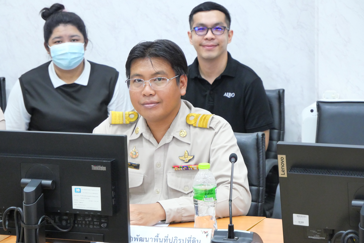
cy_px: 122
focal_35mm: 124
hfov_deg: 16.5
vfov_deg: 11.1
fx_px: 1255
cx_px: 182
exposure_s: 1/20
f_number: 5.6
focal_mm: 60
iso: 3200
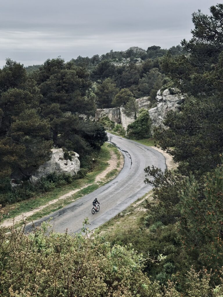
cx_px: 112
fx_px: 412
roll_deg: +1.8
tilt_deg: -12.8
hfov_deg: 30.3
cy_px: 148
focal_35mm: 48
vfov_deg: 39.7
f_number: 1.78
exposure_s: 1/535
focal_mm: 6.76
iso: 64
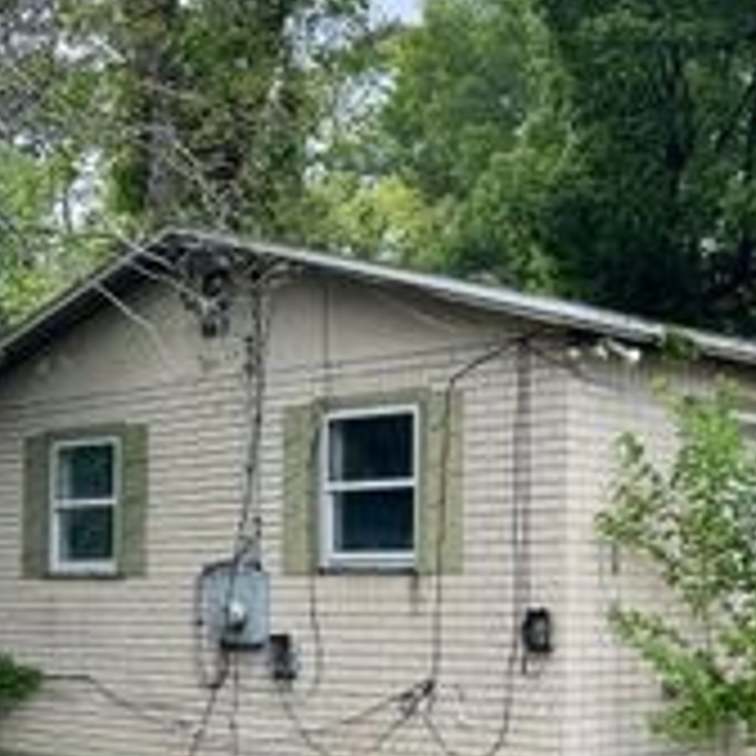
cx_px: 855
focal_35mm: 63
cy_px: 556
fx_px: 1557
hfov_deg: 25.1
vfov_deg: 27.0
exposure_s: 1/531
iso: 80
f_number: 1.78
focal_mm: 6.76
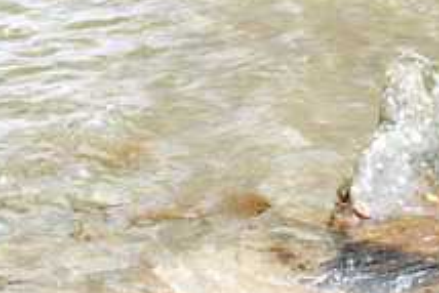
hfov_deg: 19.8
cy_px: -151
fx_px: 1232
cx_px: 402
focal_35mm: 101
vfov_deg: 12.8
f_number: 3.5
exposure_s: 1/200
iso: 200
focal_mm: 18
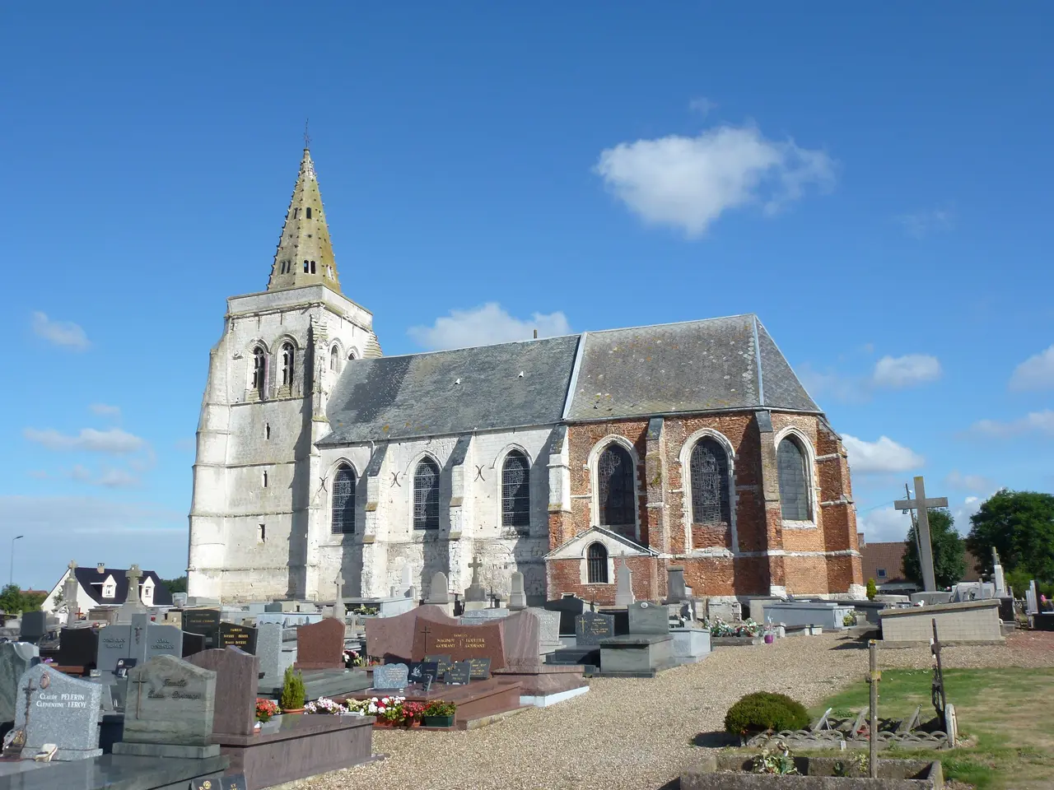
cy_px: 395
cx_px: 527
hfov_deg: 60.0
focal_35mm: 30
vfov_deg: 46.8
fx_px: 913
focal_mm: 5.4
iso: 100
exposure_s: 1/1300
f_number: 3.5
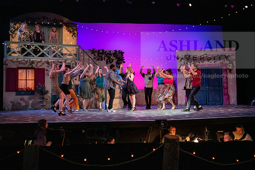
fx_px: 227
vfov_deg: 41.1
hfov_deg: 58.7
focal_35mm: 32
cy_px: 85
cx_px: 128
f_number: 2.8
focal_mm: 32
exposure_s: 1/400
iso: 6400
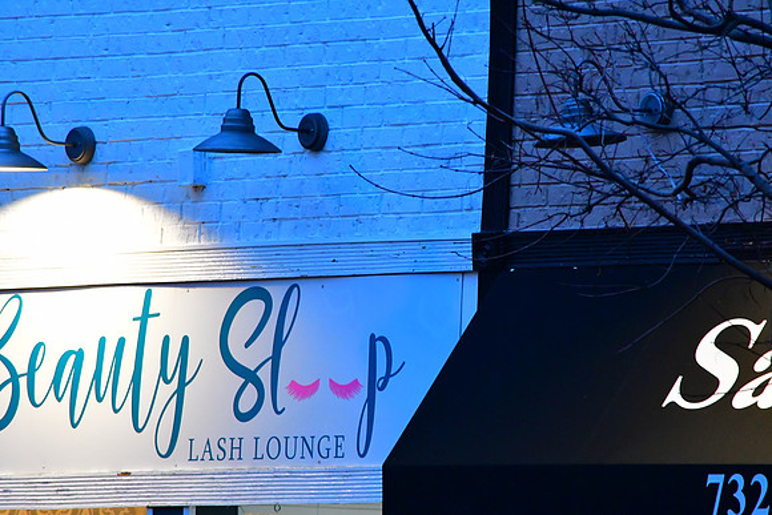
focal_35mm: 450
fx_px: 9652
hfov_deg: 4.6
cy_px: 258
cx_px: 386
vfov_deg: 3.1
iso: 6400
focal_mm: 300
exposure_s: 1/40
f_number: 13
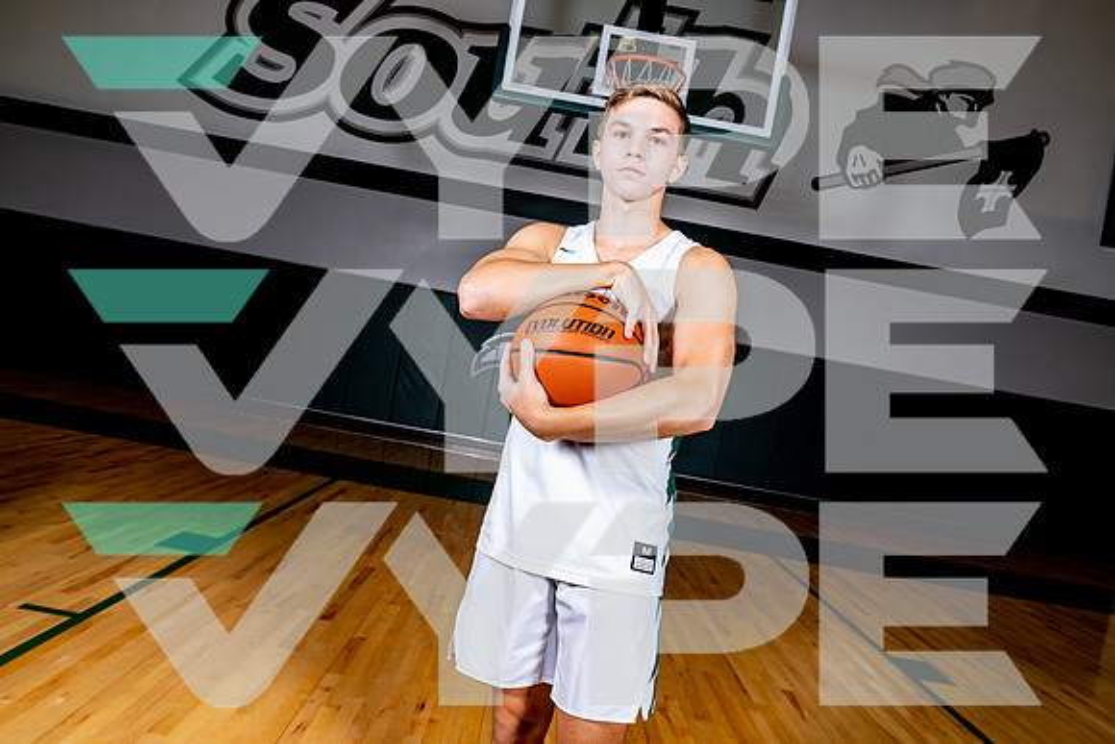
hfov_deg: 71.5
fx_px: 774
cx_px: 558
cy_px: 372
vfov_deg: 51.3
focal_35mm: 25
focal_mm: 25
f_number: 6.3
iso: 250
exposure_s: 1/125
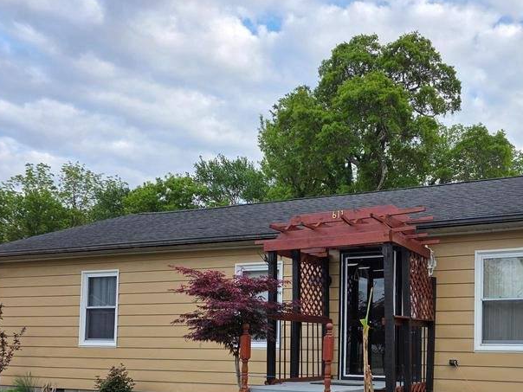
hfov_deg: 46.2
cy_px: 316
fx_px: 589
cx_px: 391
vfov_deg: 35.6
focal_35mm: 39
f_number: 1.7
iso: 32
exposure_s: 1/359
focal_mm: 6.3
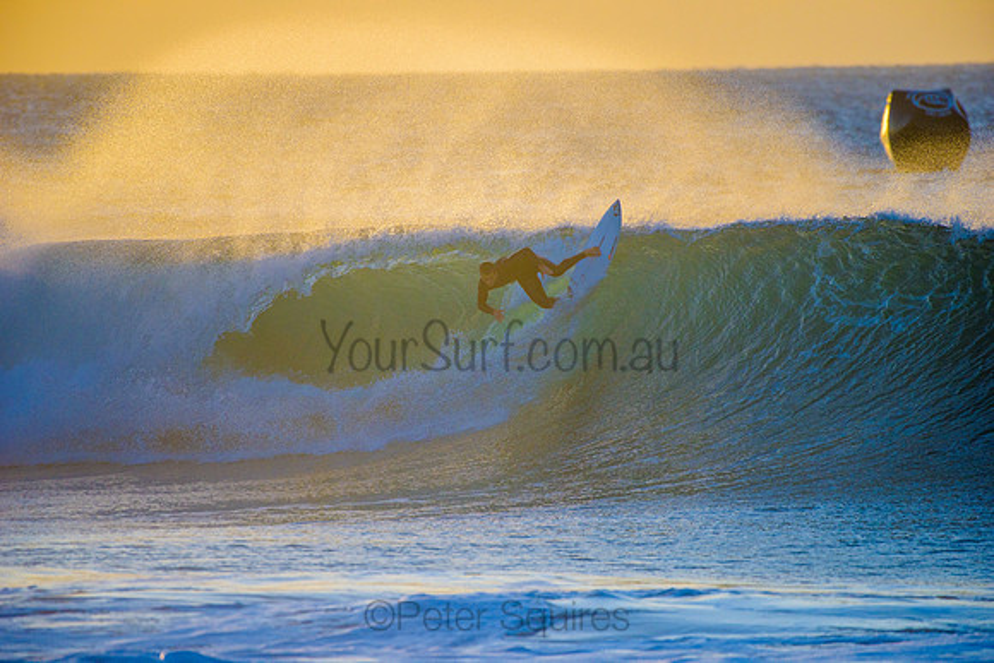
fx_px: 13808
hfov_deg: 4.1
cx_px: 497
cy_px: 332
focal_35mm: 500
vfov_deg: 2.8
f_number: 5.6
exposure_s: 1/2500
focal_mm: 500
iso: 800
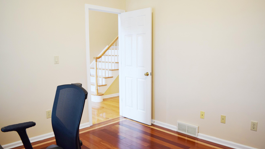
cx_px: 135
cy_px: 78
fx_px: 204
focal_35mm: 29
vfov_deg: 40.2
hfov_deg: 66.1
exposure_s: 1/60
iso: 560
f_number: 4
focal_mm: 18
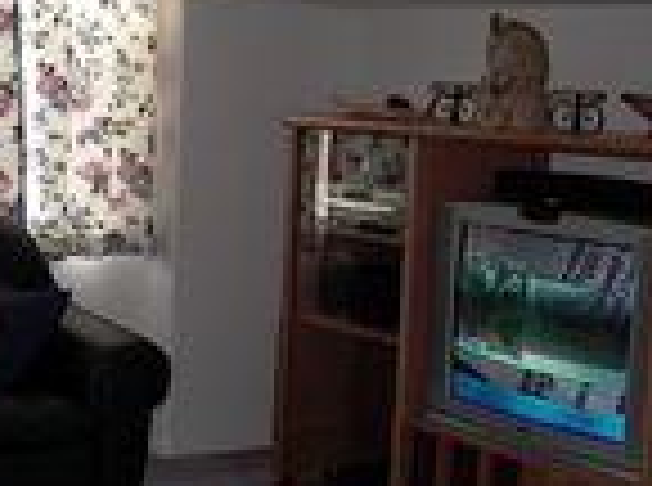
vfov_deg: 17.4
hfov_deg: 22.7
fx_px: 1578
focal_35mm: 84
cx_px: 49
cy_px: 162
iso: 100
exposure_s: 1/89
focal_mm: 7.13
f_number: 2.04
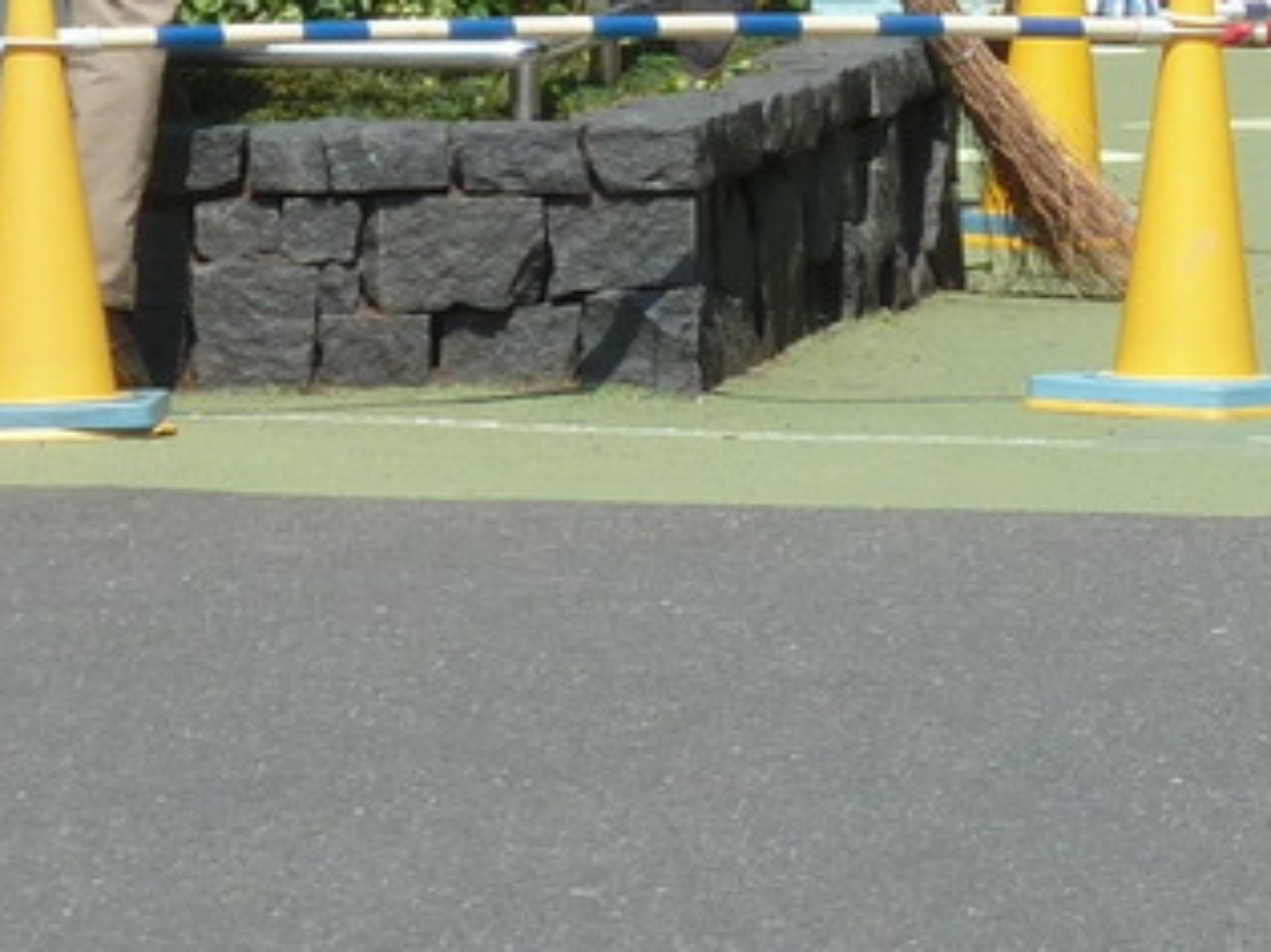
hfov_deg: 3.3
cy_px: -694
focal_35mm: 604
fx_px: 22169
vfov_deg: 2.5
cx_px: 1566
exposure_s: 1/400
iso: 80
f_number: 4.4
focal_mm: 19.5
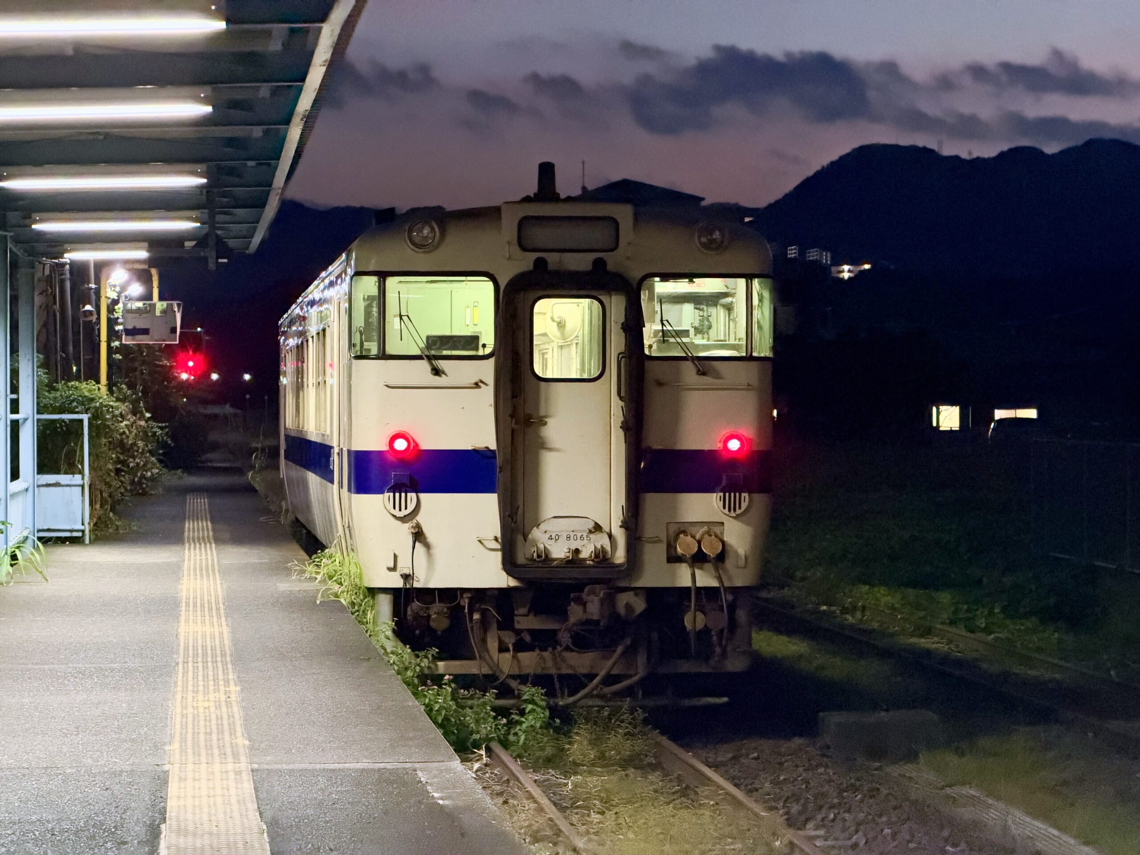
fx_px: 3293
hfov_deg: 19.6
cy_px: 428
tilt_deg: -0.5
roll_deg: +1.2
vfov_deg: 14.8
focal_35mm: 100
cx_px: 570
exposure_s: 1/30
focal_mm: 16.89
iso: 1250
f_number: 2.8
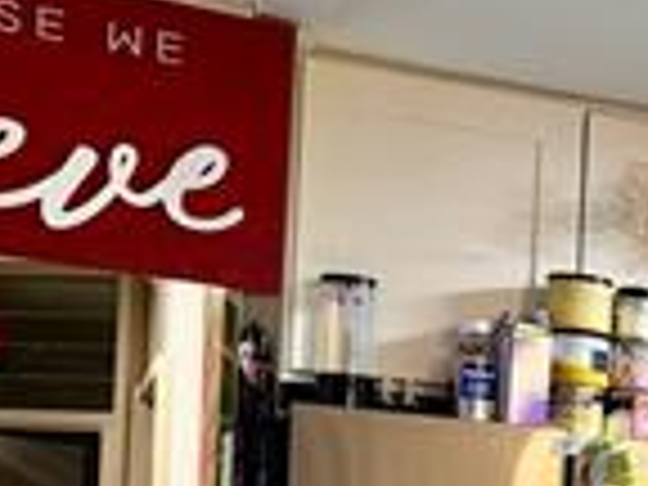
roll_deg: -2.4
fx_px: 2003
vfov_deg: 13.3
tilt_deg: -0.7
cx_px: 1323
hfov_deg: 14.8
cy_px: 666
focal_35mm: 107
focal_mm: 6.76
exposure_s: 1/60
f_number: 1.78
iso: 160
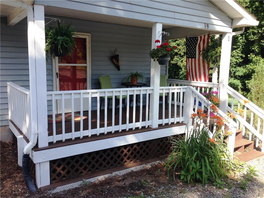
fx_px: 252
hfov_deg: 55.4
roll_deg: -0.5
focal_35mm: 33
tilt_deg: -7.6
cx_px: 132
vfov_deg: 42.9
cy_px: 99
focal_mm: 4.12
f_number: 2.4
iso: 50
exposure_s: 1/433
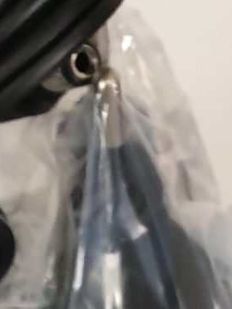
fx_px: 1600
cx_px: -10
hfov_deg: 8.2
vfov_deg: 8.6
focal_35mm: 179
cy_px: 1013
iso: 250
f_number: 2.4
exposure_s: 1/50
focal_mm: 4.3
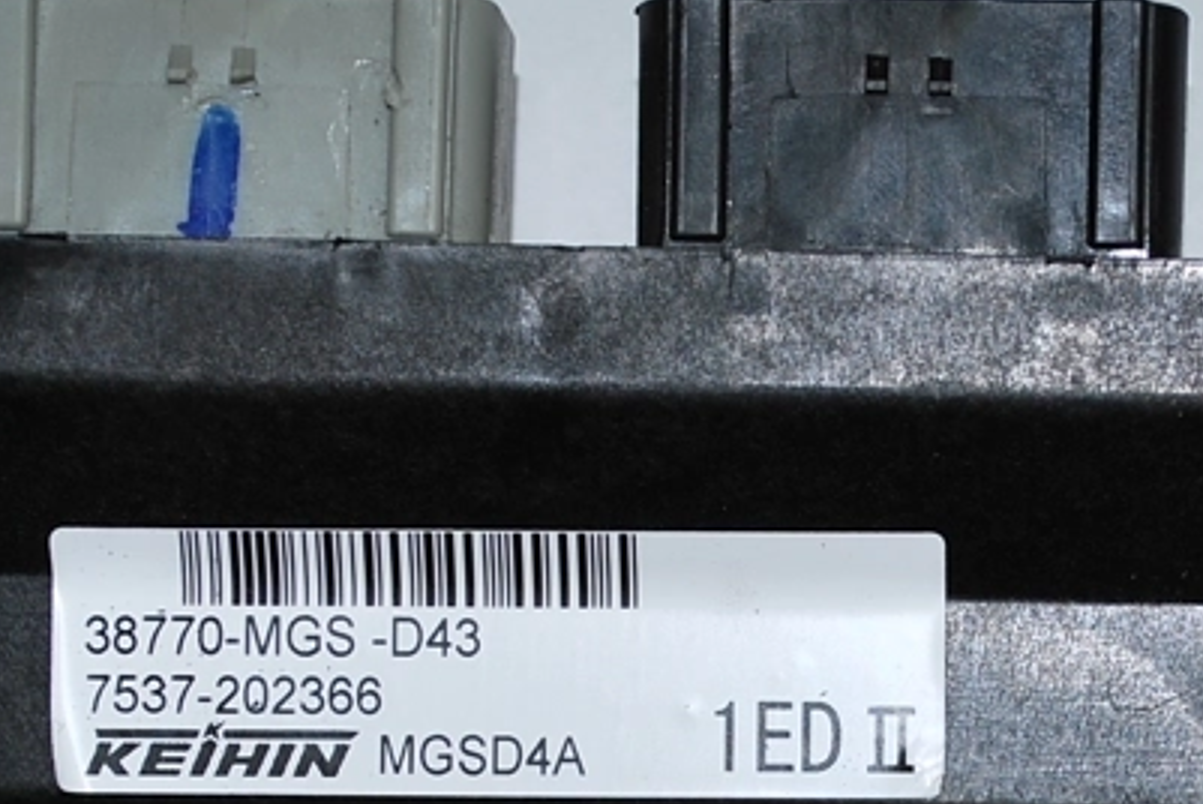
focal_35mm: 132
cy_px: 782
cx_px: 938
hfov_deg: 15.4
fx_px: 4423
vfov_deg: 10.3
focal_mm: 35
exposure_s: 1/60
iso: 100
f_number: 5.3
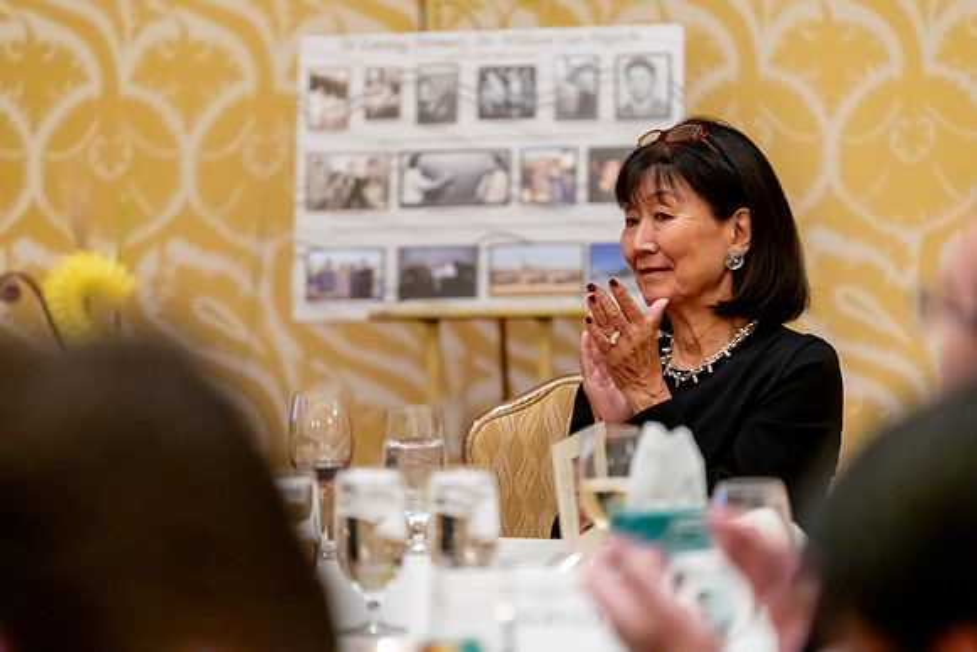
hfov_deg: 11.1
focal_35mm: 185
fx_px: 5022
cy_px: 326
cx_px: 488
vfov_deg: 7.4
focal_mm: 185
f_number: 2.8
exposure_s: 1/160
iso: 6400
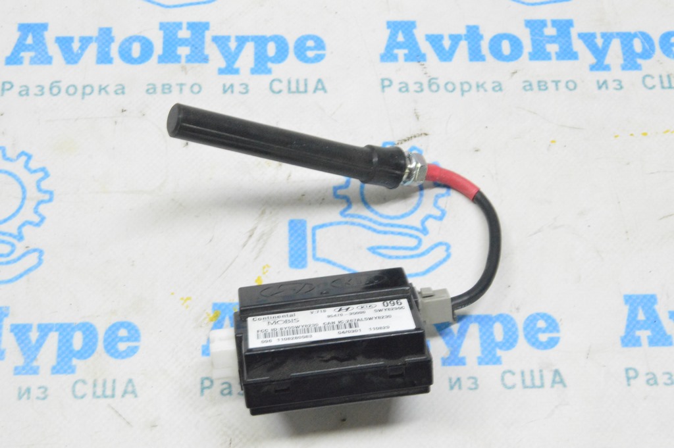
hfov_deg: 31.9
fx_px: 1179
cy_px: 224
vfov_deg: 21.5
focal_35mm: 63
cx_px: 337
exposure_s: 1/15
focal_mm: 42
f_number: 20
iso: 6400
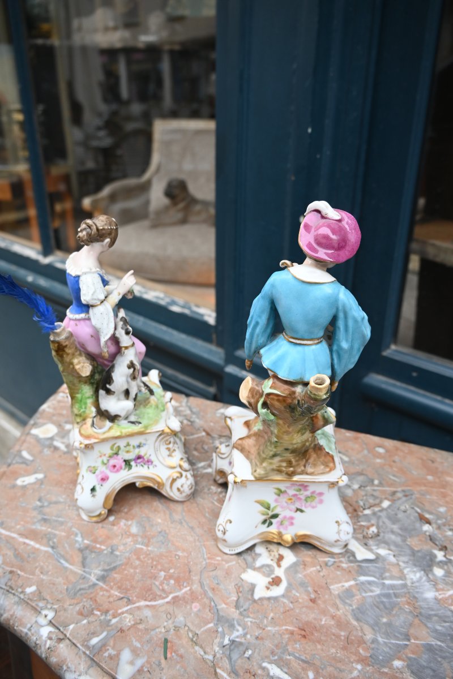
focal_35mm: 29
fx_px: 552
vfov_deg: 63.2
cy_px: 340
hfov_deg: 44.6
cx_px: 226
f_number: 4
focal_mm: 19.5
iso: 400
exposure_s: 1/250
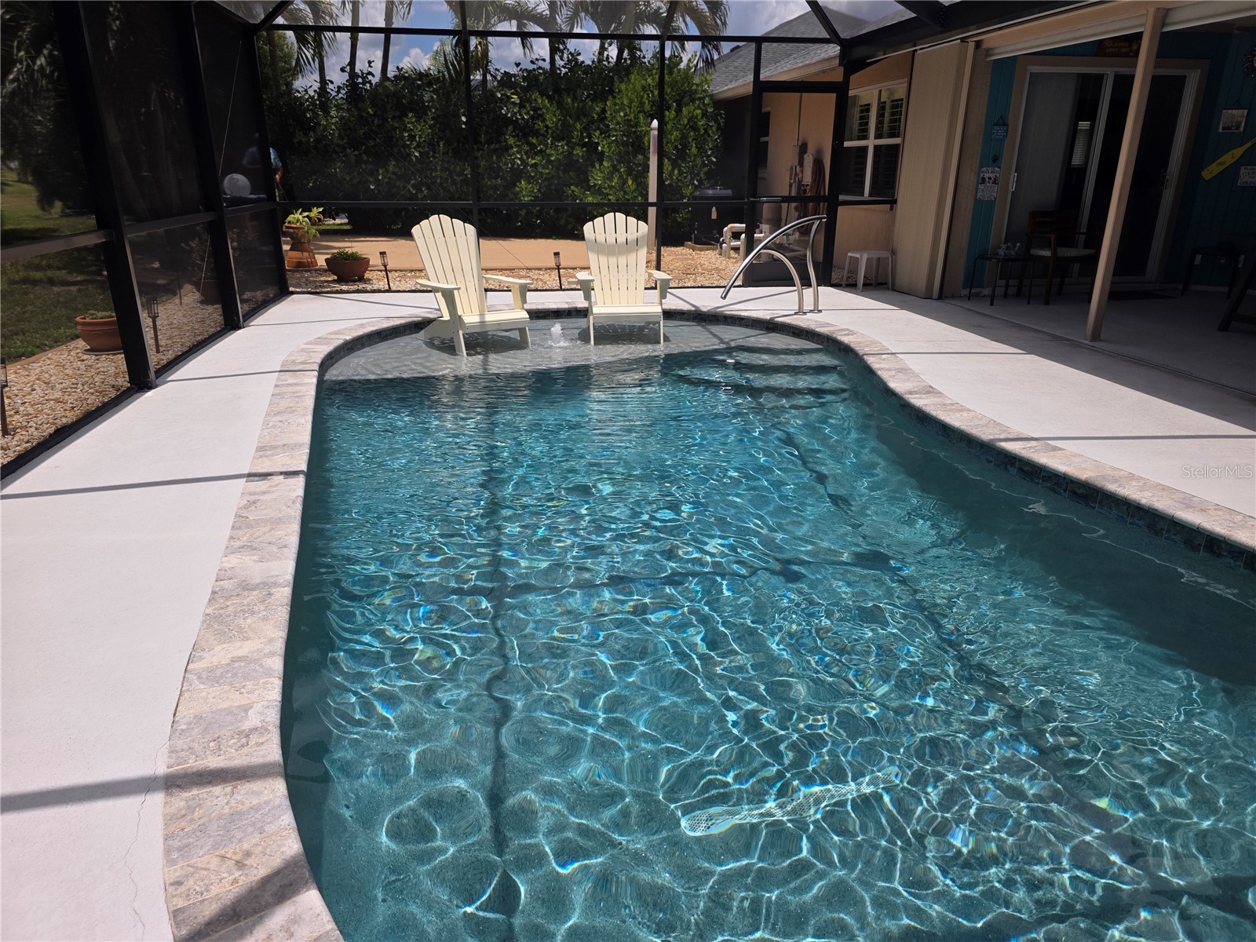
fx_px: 835
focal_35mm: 23
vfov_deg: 58.9
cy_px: 471
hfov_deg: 73.9
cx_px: 628
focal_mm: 6.3
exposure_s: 1/5608
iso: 80
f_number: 1.7
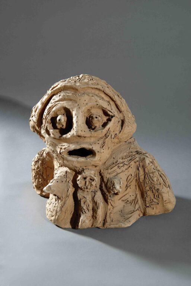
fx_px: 397
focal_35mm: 50
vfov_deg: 39.6
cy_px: 143
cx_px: 96
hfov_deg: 27.0
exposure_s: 1/125
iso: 50
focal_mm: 50
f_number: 11
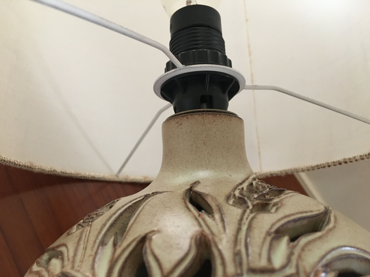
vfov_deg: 48.2
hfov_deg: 61.7
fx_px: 310
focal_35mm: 29
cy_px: 138
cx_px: 185
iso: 250
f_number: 2.2
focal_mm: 4.15
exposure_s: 1/33
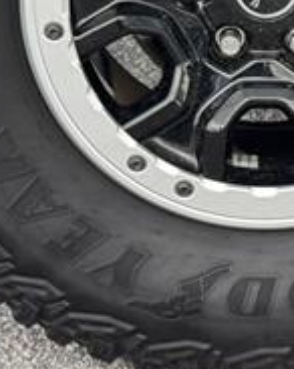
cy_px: -4
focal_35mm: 164
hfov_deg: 9.3
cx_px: 294
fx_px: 1787
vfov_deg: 11.6
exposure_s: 1/142
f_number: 1.78
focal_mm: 6.76
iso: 100
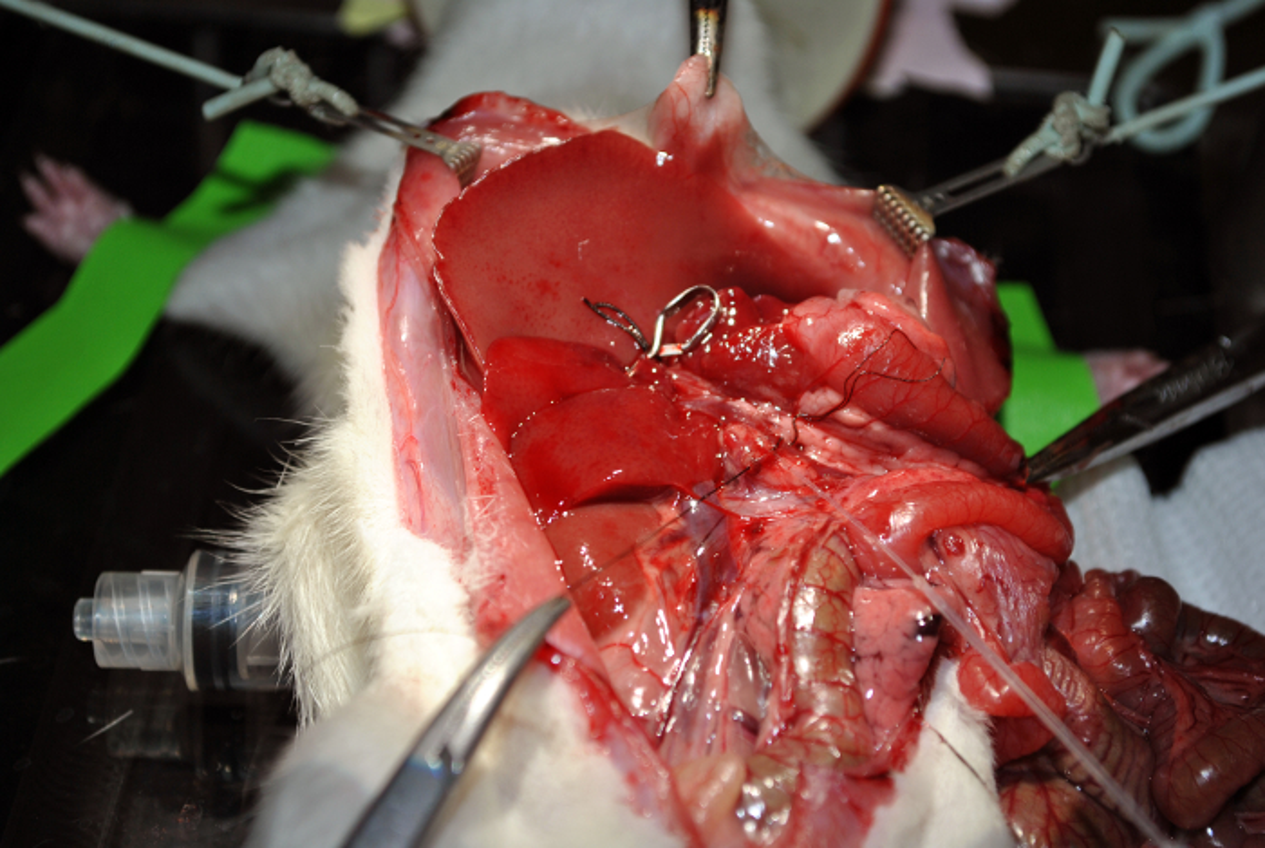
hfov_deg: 24.6
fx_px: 2903
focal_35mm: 82
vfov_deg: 16.6
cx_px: 632
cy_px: 424
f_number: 6.3
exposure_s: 1/200
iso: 100
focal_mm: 55
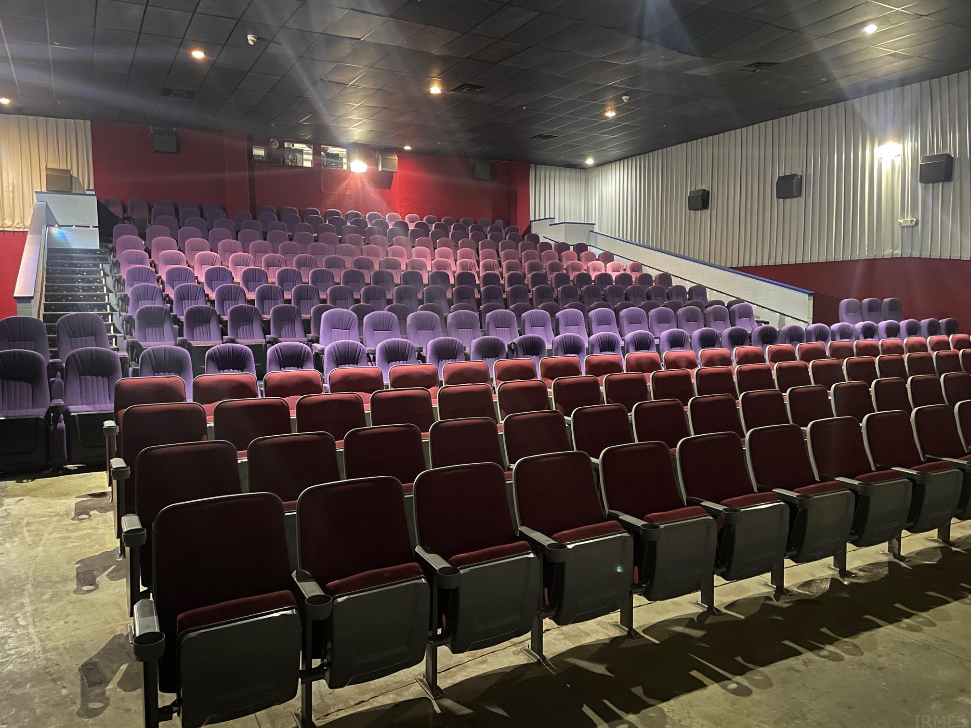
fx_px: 729
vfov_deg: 53.1
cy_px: 364
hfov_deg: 67.3
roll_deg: +0.6
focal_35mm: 26
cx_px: 486
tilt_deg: -4.9
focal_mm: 4.2
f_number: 1.6
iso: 500
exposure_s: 1/9
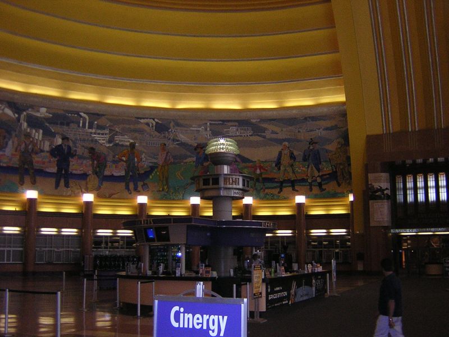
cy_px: 168
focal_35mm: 36
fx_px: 467
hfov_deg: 51.4
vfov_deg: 39.7
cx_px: 224
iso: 400
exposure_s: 1/60.1
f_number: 2.6
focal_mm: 4.7
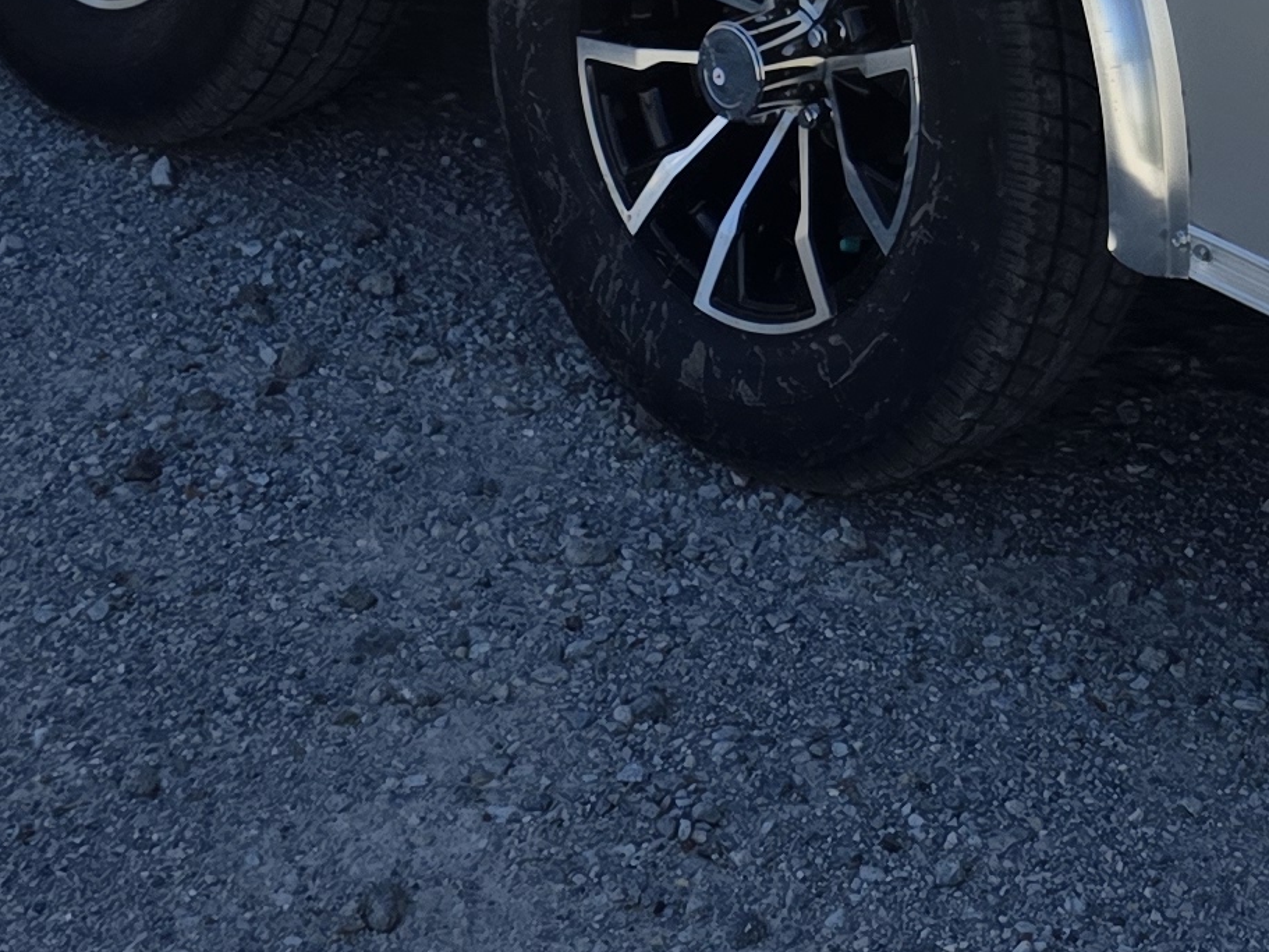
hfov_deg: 18.2
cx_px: 1648
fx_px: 3702
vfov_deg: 12.8
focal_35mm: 101
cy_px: -962
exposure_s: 1/3972
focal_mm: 6.3
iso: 80
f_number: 1.7
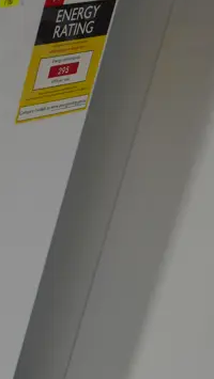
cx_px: -188
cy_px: 349
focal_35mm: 132
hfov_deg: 8.8
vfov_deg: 16.0
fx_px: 1330
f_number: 4.6
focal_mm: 21
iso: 200
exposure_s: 1/80
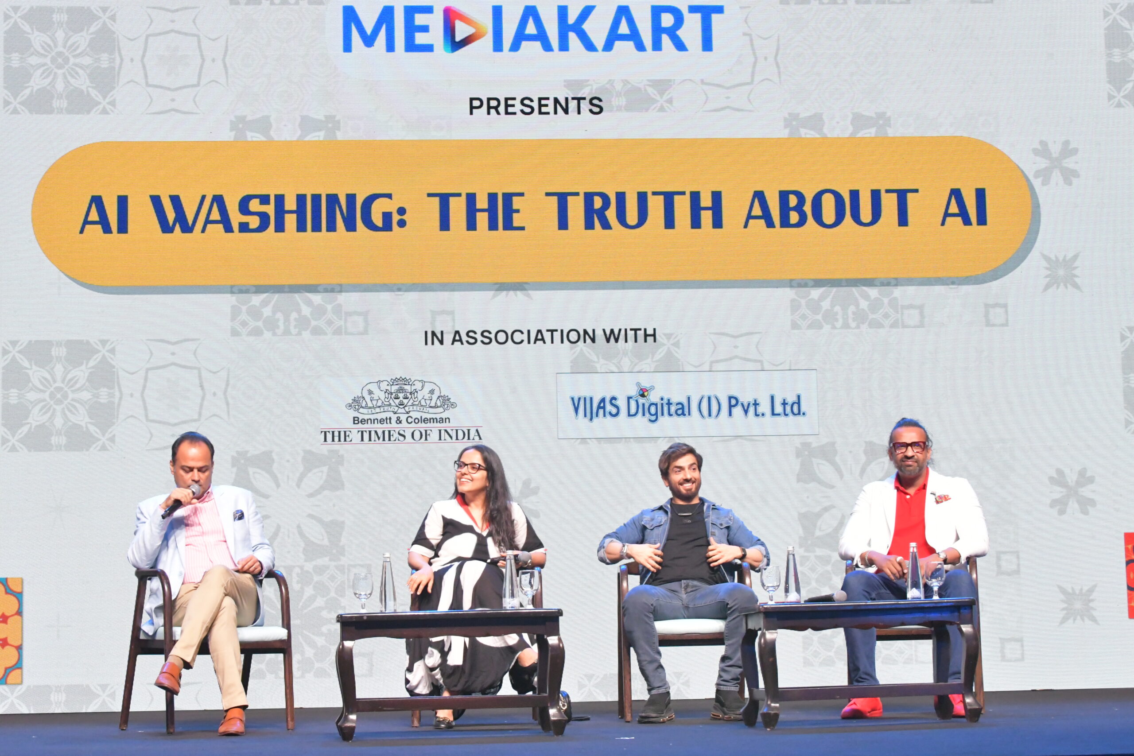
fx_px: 2079
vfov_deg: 20.6
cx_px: 567
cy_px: 378
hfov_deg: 30.5
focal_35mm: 66
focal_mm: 44
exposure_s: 1/180
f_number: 9.5
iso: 6400
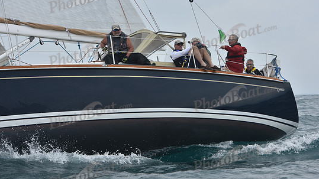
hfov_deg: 15.2
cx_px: 163
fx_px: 1192
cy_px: 75
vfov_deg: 8.6
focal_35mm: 141
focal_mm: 125
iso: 250
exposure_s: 1/800
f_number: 7.1
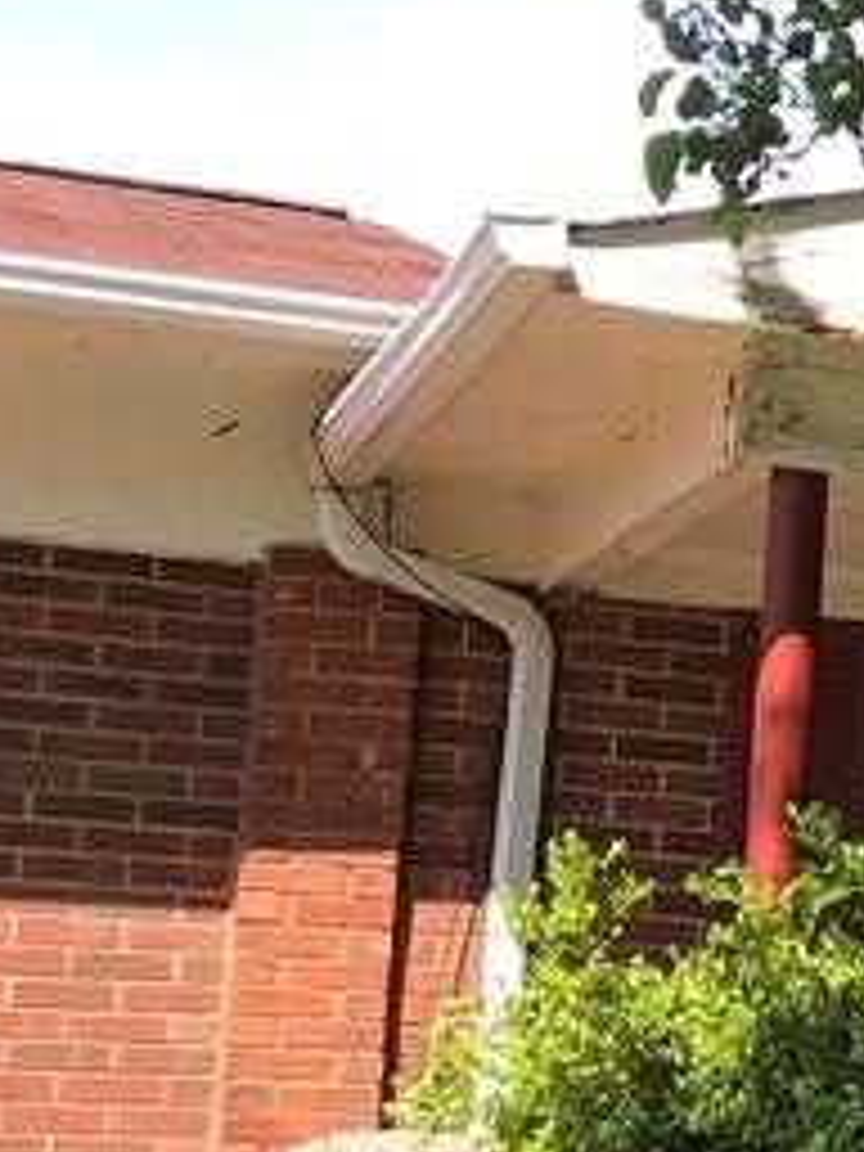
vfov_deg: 17.5
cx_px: 2182
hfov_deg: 10.9
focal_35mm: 112
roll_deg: -1.6
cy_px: 801
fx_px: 3727
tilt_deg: +7.0
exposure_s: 1/791
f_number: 1.8
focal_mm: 3.99
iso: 20
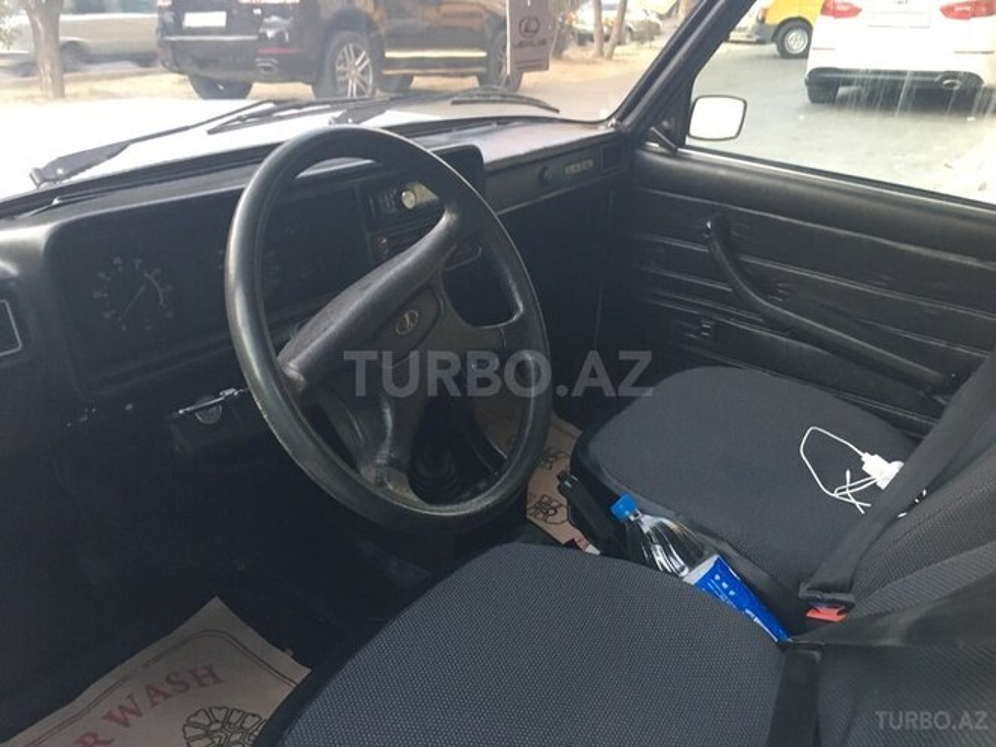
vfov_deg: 48.2
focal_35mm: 29
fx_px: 834
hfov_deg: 61.7
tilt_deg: -25.3
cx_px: 498
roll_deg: +1.5
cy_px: 374
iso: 160
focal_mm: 4.15
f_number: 2.2
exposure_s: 1/33
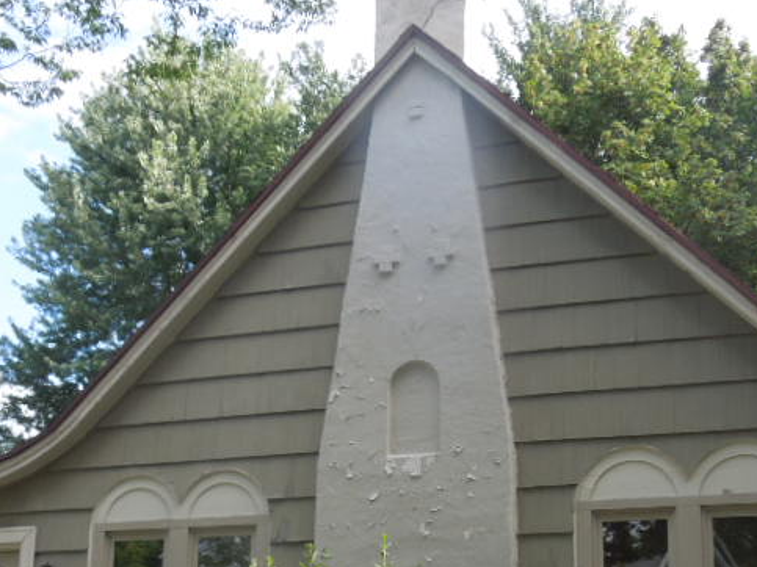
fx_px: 1159
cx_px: 425
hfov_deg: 36.1
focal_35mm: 53
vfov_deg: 26.9
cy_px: 460
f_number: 3.3
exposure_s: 1/200
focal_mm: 4.5
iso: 100
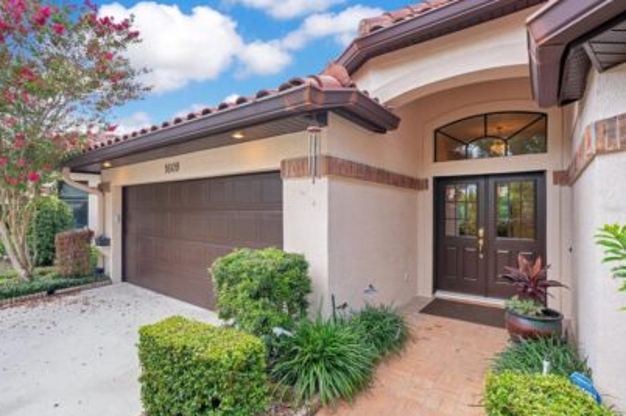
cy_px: 209
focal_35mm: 17
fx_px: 295
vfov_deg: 70.3
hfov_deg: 93.3
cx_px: 311
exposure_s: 1/100
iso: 100
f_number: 5
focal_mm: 16
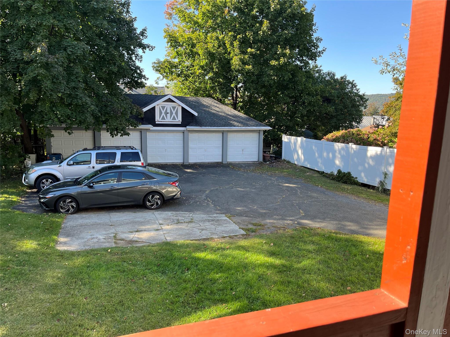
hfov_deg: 67.3
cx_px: 225
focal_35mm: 26
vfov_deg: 53.1
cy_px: 168
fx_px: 338
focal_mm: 5.1
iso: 50
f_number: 1.6
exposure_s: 1/484
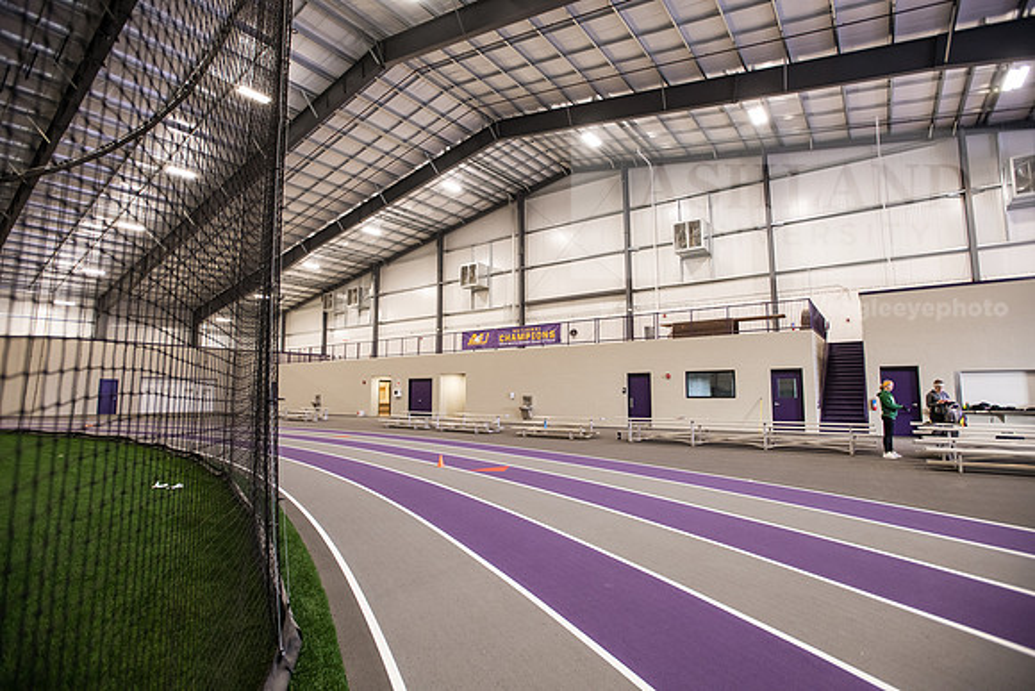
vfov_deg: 70.5
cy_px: 346
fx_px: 489
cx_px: 518
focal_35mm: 17
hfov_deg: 93.3
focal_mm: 17
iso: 1250
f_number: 4
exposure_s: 1/125
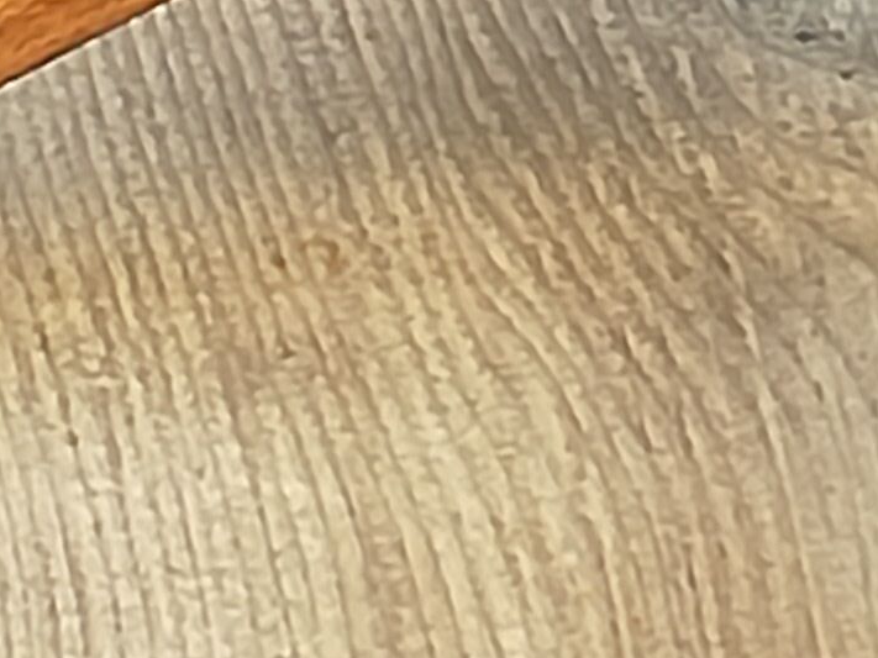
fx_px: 4007
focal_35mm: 158
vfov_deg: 8.8
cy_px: -673
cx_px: 1051
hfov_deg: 12.2
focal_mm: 3.79
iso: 50
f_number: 2
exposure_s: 1/125
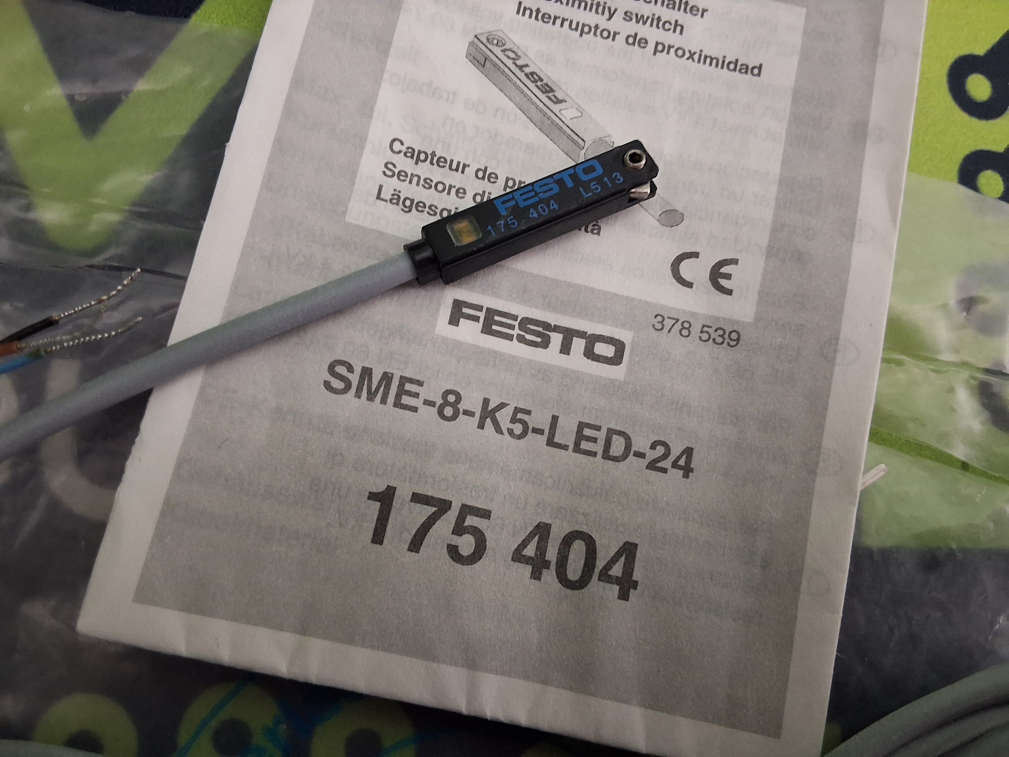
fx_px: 816
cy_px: 378
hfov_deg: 63.4
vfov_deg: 49.7
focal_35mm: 28
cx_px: 504
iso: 400
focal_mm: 2.91
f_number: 1.9
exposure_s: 1/20
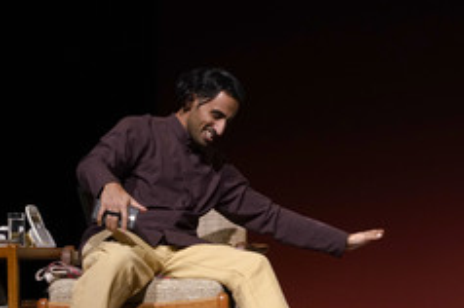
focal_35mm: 131
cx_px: 395
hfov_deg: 15.5
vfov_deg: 10.4
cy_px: 136
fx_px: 1686
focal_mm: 69
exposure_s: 1/200
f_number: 5.6
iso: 1600
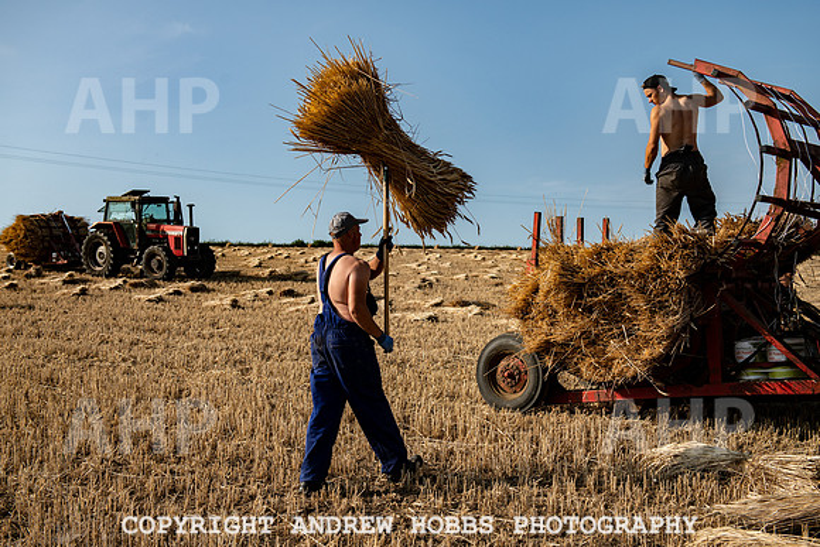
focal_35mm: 45
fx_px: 1014
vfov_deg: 30.2
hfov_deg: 44.0
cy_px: 270
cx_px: 405
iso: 64
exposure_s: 1/1250
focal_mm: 44
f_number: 5.6
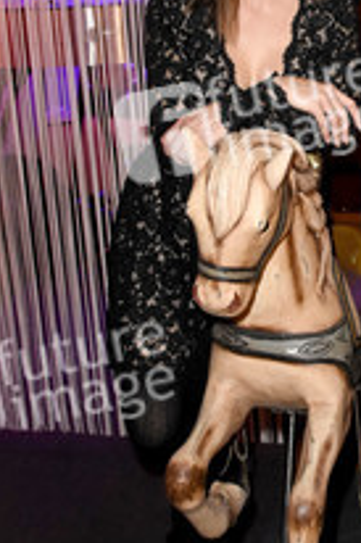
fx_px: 964
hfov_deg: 20.8
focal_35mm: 64
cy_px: 253
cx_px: 327
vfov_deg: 31.4
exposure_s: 1/60
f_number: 6.3
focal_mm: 22
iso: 5000
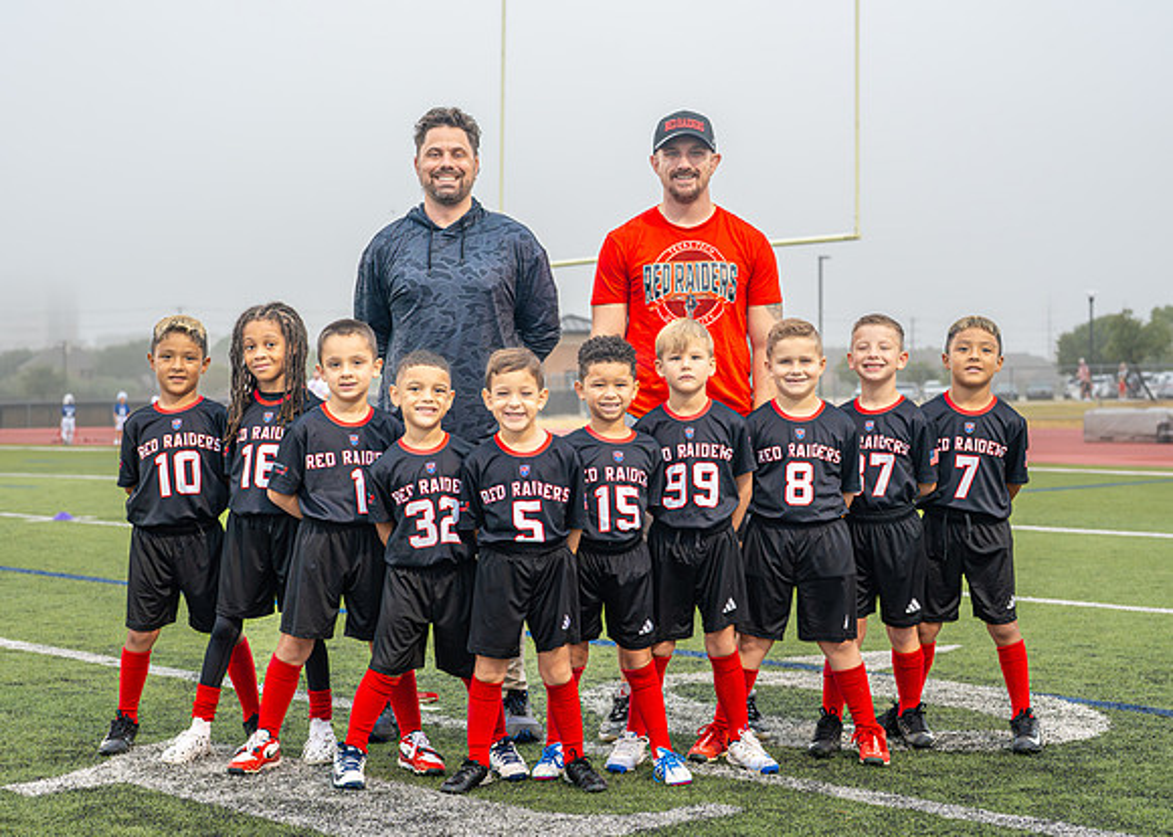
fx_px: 2139
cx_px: 539
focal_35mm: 64
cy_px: 491
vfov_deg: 22.1
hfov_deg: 30.7
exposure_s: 1/500
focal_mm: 50
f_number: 3.5
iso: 1000
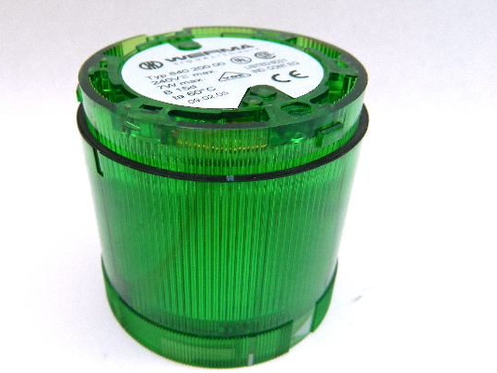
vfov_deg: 46.8
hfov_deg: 59.6
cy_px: 197
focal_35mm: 30
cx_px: 206
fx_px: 431
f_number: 3.1
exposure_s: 1/30
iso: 80
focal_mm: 4.5
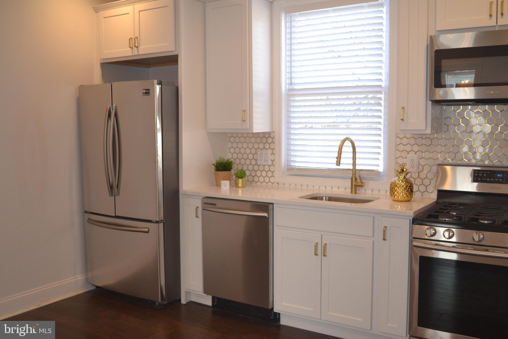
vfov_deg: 36.9
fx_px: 508
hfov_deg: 53.1
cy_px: 170
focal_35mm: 36
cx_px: 254
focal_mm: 24
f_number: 4
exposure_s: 1/60
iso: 450
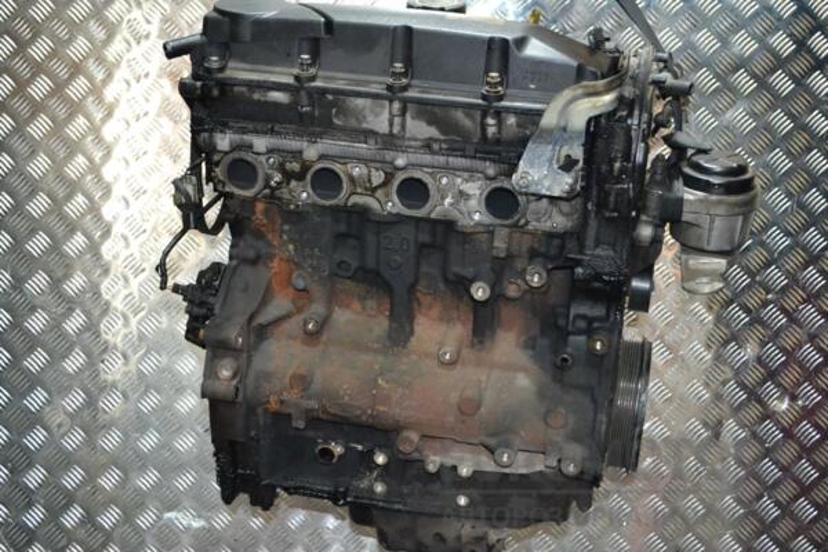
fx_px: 1173
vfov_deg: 26.5
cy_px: 276
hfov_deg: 38.9
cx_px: 414
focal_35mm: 51
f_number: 5
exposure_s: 1/60
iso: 2800
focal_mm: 34
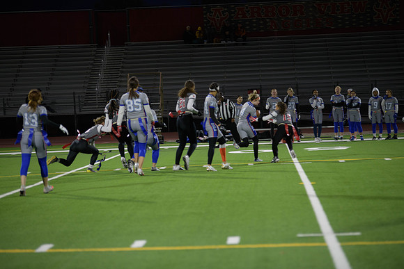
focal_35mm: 140
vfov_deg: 9.8
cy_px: 134
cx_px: 202
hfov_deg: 14.7
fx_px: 1571
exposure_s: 1/200
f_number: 2.8
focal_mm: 140
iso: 720
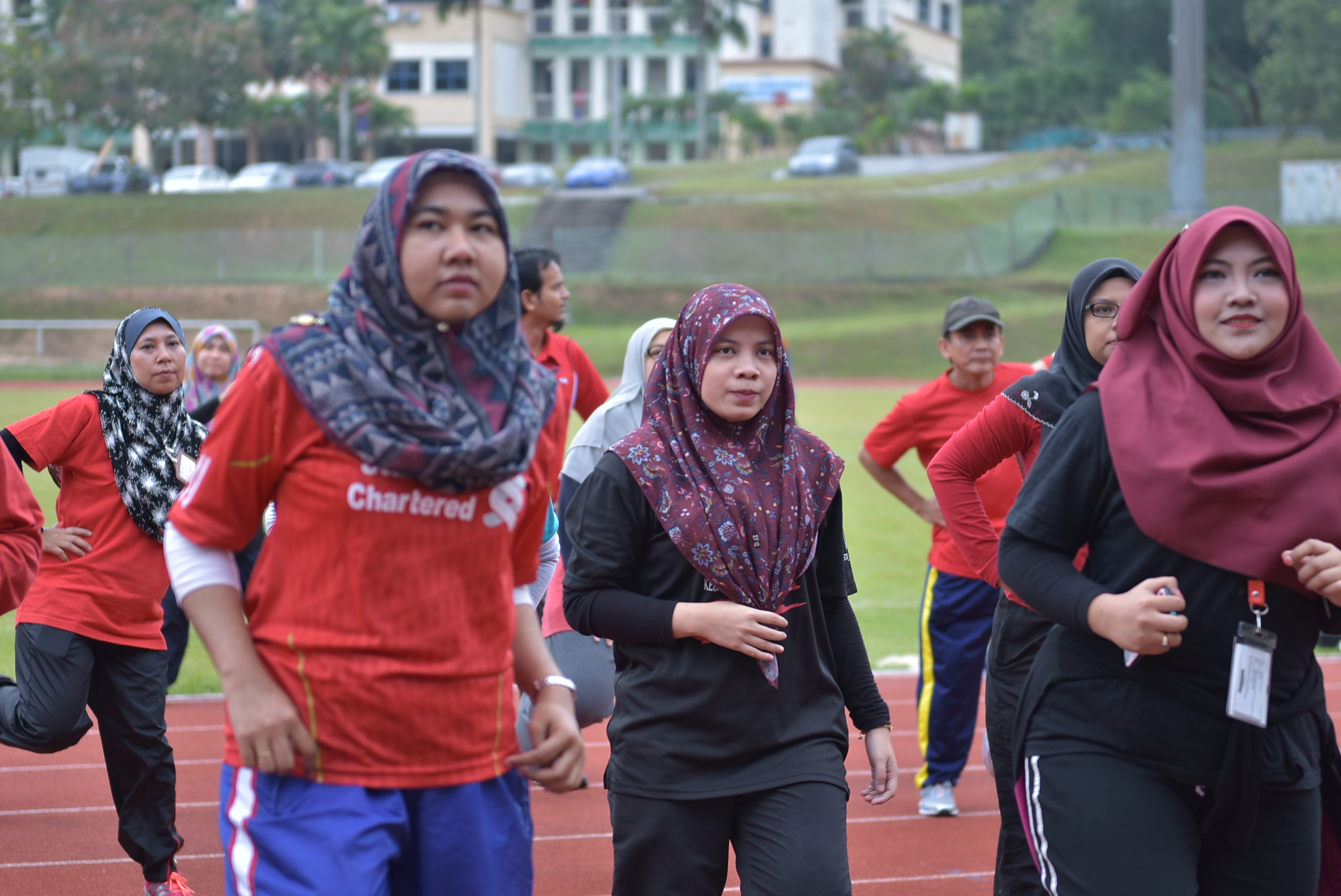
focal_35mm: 105
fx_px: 3914
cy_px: 448
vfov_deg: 13.1
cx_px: 670
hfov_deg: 19.4
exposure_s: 1/200
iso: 100
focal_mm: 70
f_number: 2.8
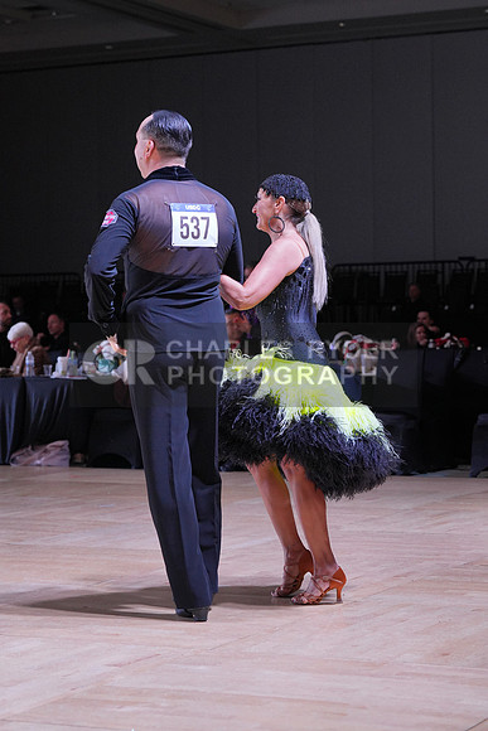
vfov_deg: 23.1
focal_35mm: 88
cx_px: 244
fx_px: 1788
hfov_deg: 15.5
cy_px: 366
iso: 2000
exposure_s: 1/400
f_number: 5.6
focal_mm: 88
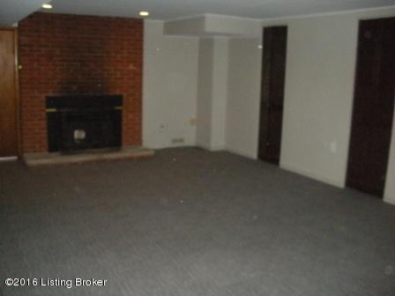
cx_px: 198
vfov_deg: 39.7
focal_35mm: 36
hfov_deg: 51.4
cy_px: 148
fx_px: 411
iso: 800
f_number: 3.5
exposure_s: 1/60
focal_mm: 6.3
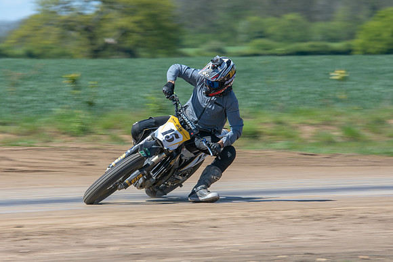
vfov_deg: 3.5
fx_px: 4304
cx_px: 157
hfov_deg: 5.2
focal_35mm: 394
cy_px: 152
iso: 200
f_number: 8
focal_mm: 200
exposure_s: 1/160
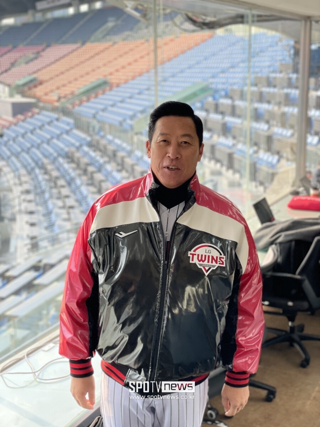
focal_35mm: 52
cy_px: 214
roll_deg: +0.9
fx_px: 641
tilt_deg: -11.2
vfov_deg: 36.8
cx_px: 160
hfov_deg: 28.0
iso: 25
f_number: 2
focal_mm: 6
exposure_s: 1/199
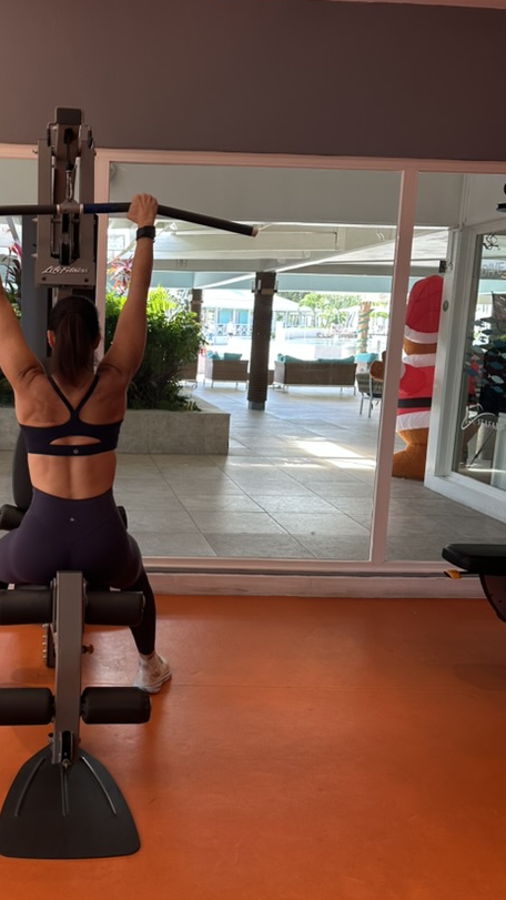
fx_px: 787
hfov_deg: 34.4
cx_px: 91
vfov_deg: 59.5
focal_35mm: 33
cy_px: 454
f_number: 1.78
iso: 100
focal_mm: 6.86
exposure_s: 1/125
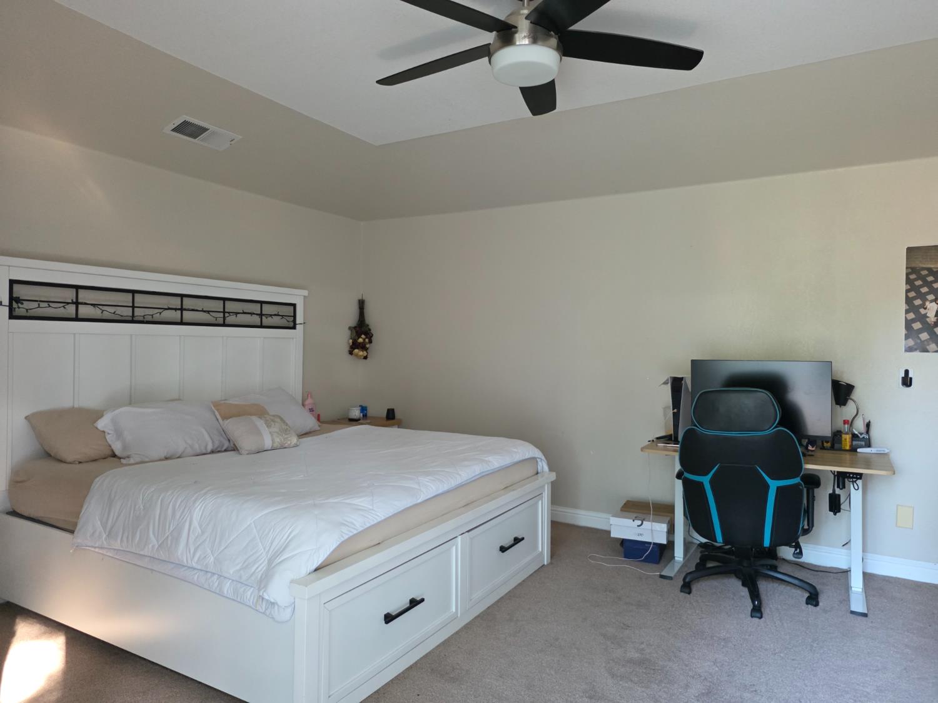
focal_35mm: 23
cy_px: 352
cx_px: 469
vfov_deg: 58.9
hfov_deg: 73.9
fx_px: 623
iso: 1000
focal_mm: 6.25
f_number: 1.7
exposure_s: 1/120
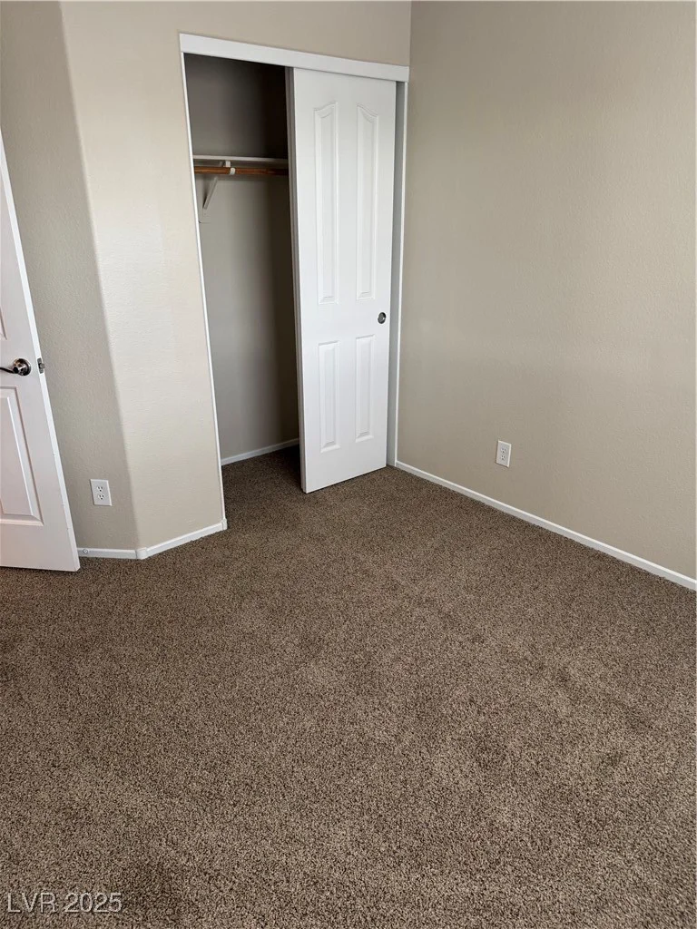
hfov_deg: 56.8
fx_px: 644
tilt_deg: -23.2
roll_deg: +0.9
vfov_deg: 71.6
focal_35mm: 24
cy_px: 464
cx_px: 348
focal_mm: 6.76
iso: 160
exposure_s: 1/60
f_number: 1.78
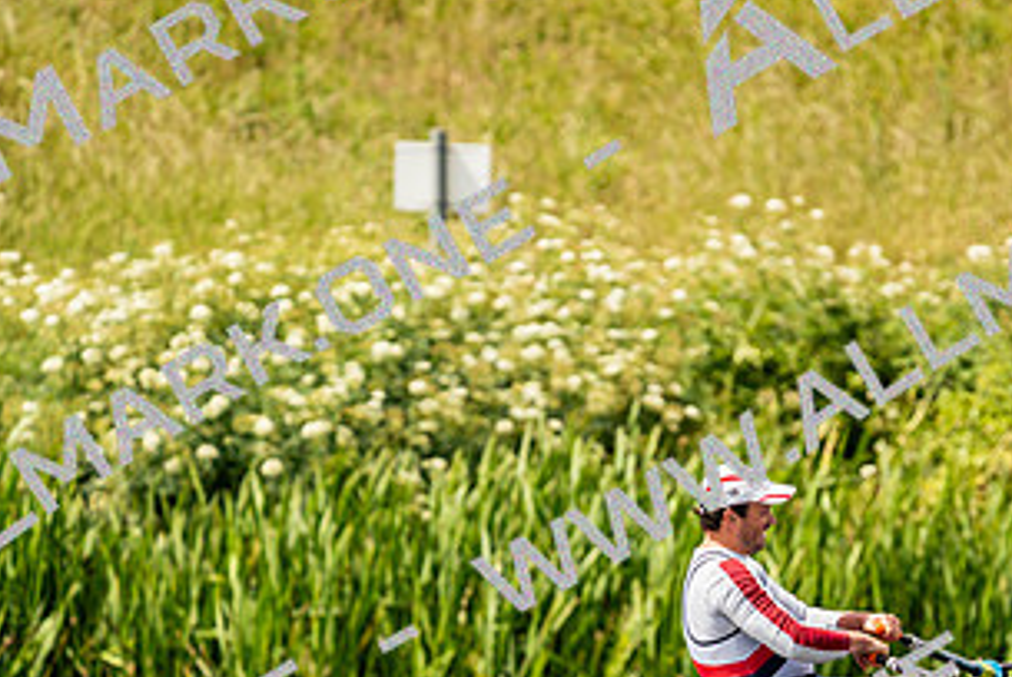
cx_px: 883
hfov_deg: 1.8
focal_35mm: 1141
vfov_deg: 1.2
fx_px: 32105
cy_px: 622
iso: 250
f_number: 6.3
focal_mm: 600
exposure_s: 1/2000
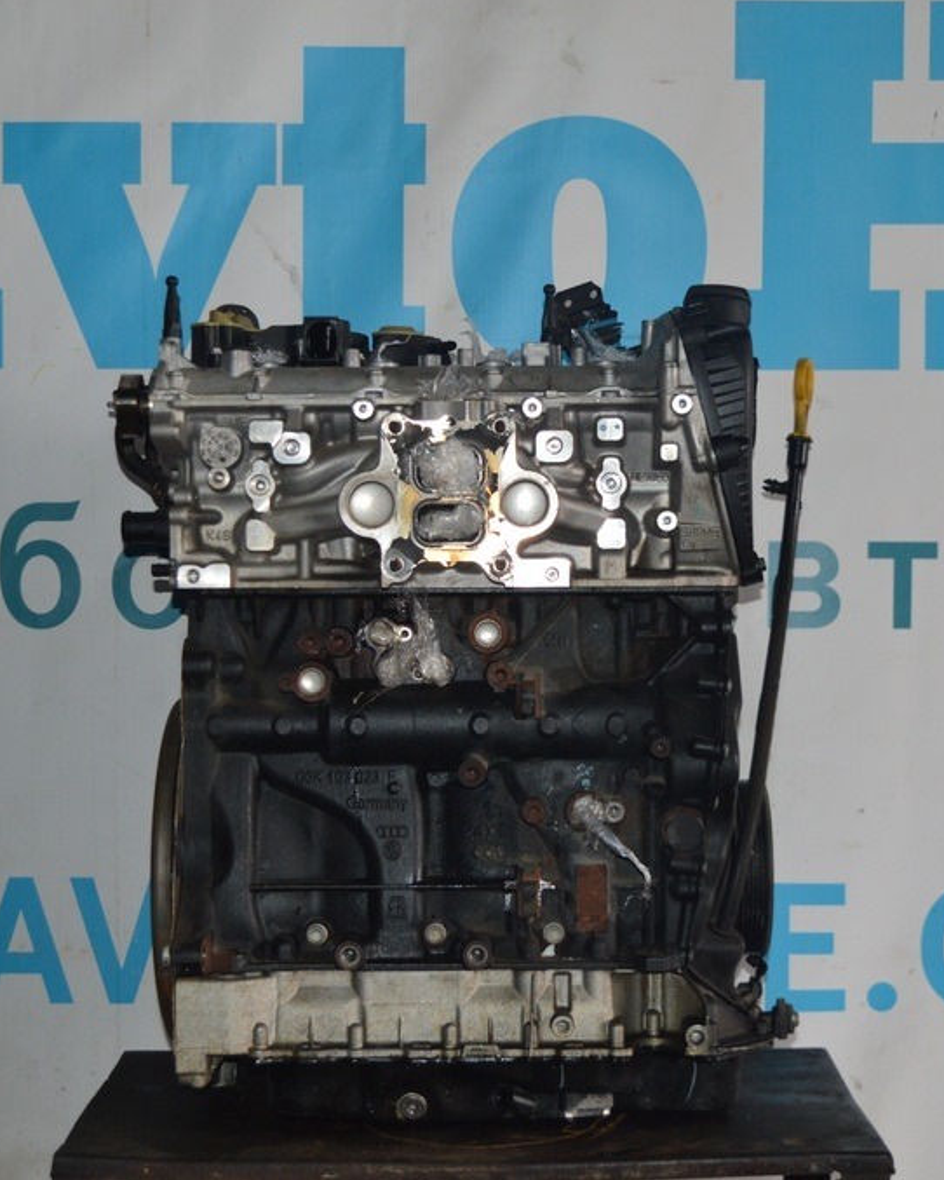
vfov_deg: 30.6
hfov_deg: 24.7
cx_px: 474
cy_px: 588
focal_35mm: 62
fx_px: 2154
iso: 640
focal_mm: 29
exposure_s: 1/60
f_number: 4.2
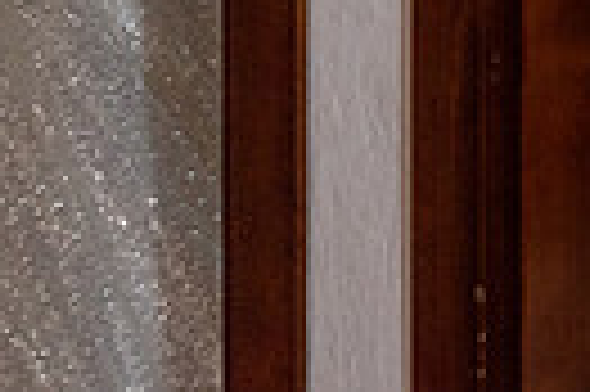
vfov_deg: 8.2
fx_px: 2570
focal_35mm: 157
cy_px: -471
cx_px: 730
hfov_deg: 12.7
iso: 1600
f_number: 4.5
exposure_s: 1/200
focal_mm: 35
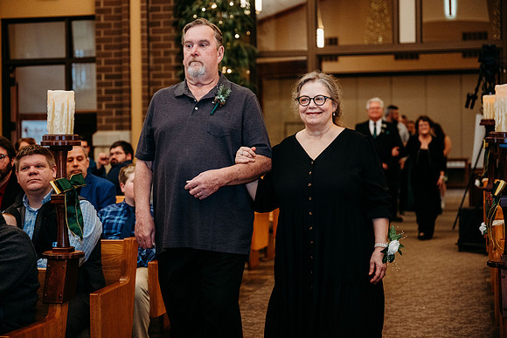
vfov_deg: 19.5
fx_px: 986
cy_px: 169
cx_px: 254
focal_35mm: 70
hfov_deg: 28.8
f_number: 2.8
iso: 2000
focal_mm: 70
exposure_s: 1/200
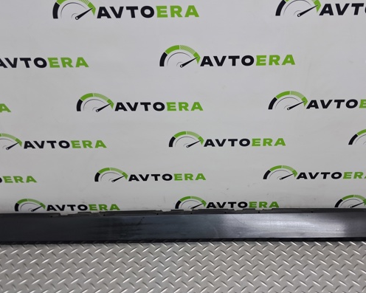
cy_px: 152
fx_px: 368
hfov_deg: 52.5
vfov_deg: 43.4
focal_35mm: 34
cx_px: 218
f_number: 1.8
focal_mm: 4
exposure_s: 1/50
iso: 64
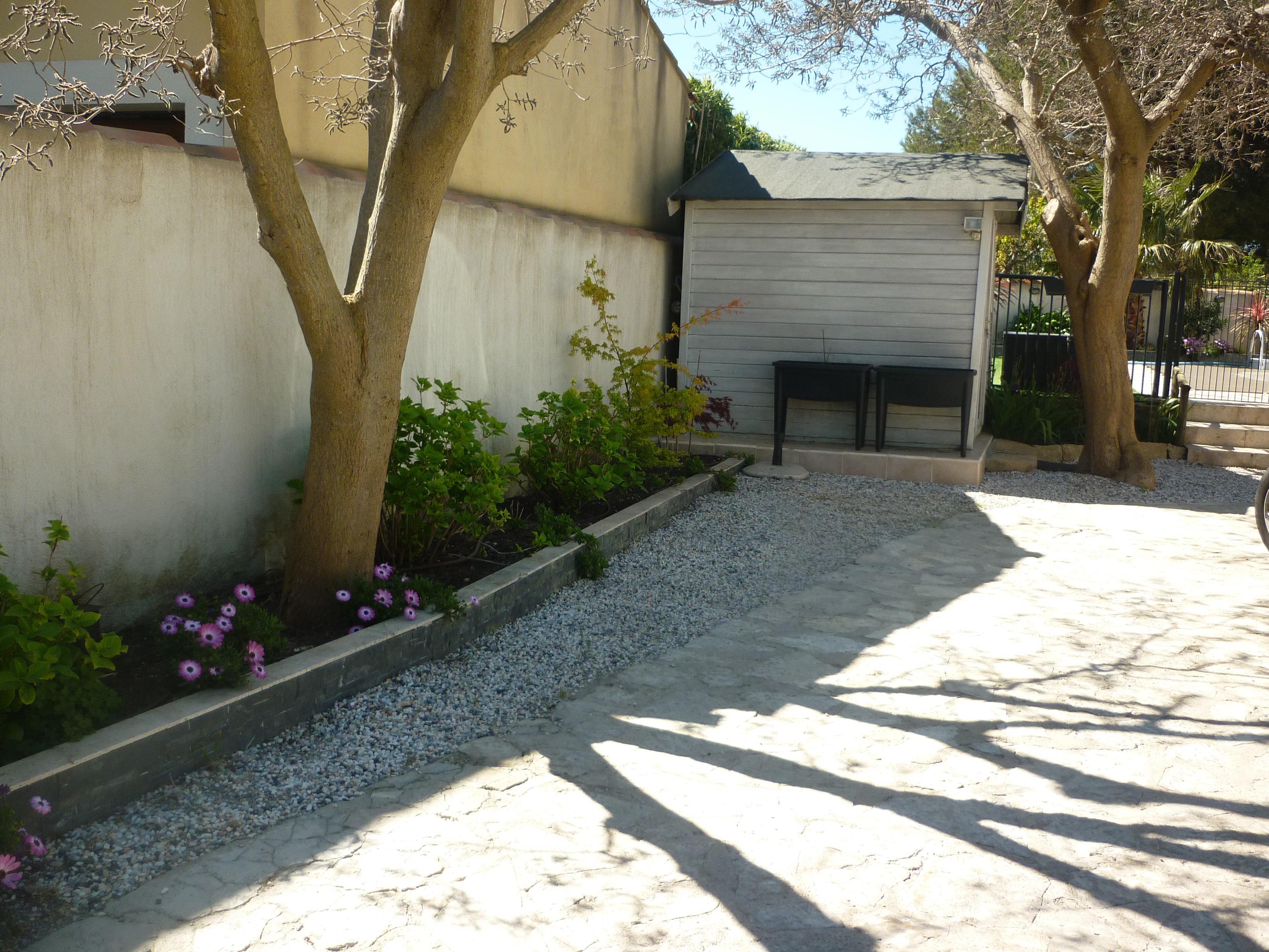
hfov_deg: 55.4
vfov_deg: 42.9
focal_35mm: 33
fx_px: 1210
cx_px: 634
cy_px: 476
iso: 80
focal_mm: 5.5
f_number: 2.8
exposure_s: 1/500
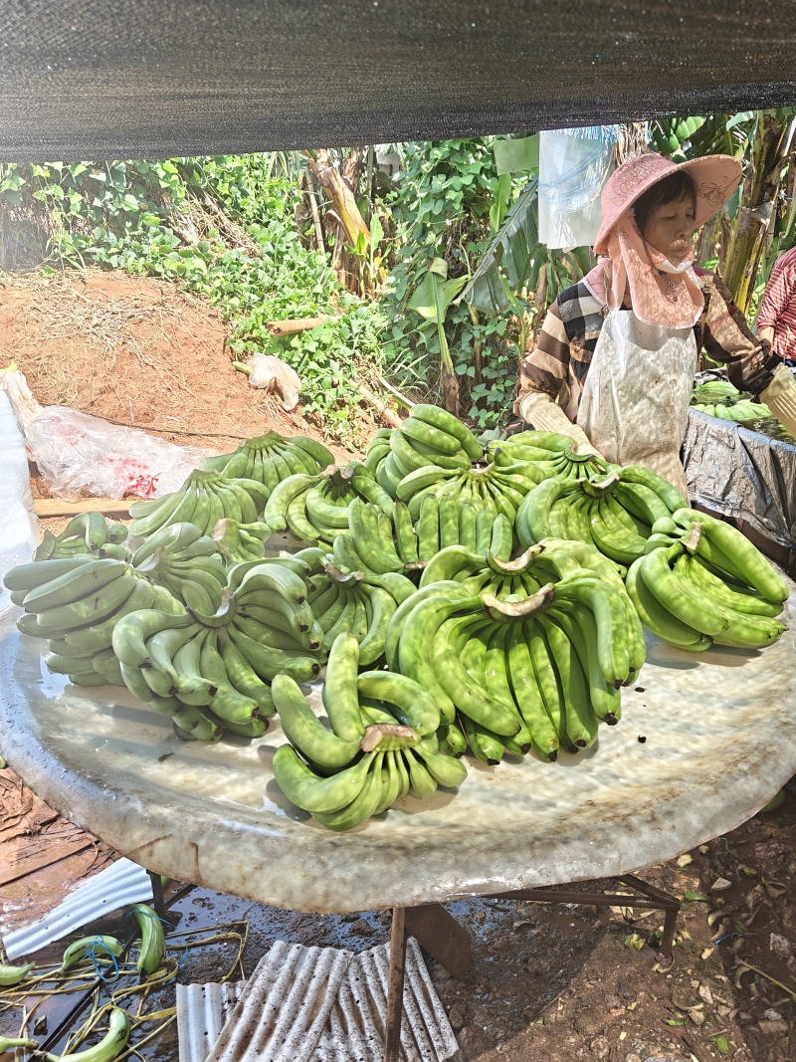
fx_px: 981
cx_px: 398
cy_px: 531
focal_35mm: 32
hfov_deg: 44.2
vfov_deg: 56.8
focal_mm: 5.59
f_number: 1.8
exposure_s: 1/331
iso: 50
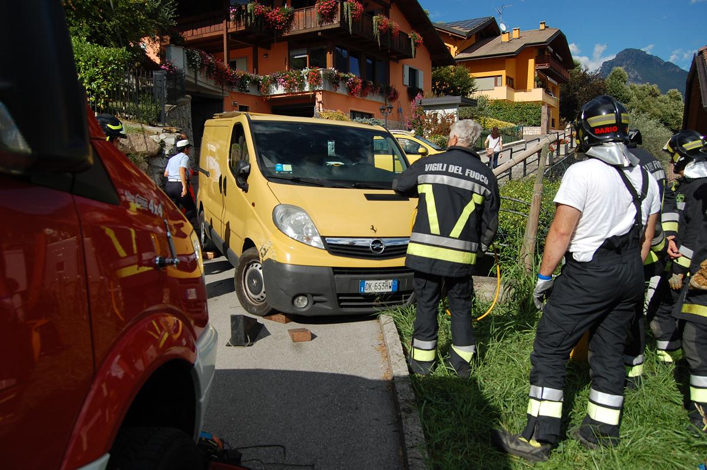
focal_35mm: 27
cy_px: 235
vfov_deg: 47.9
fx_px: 530
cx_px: 354
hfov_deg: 67.4
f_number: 5.6
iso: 200
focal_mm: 18
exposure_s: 1/1250
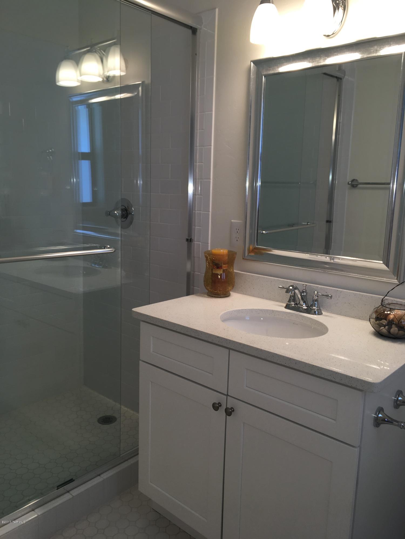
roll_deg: -2.6
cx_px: 202
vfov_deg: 61.7
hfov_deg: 48.2
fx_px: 452
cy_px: 270
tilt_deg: -9.8
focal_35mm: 29
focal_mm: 4.15
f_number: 2.2
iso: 25
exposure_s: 1/44
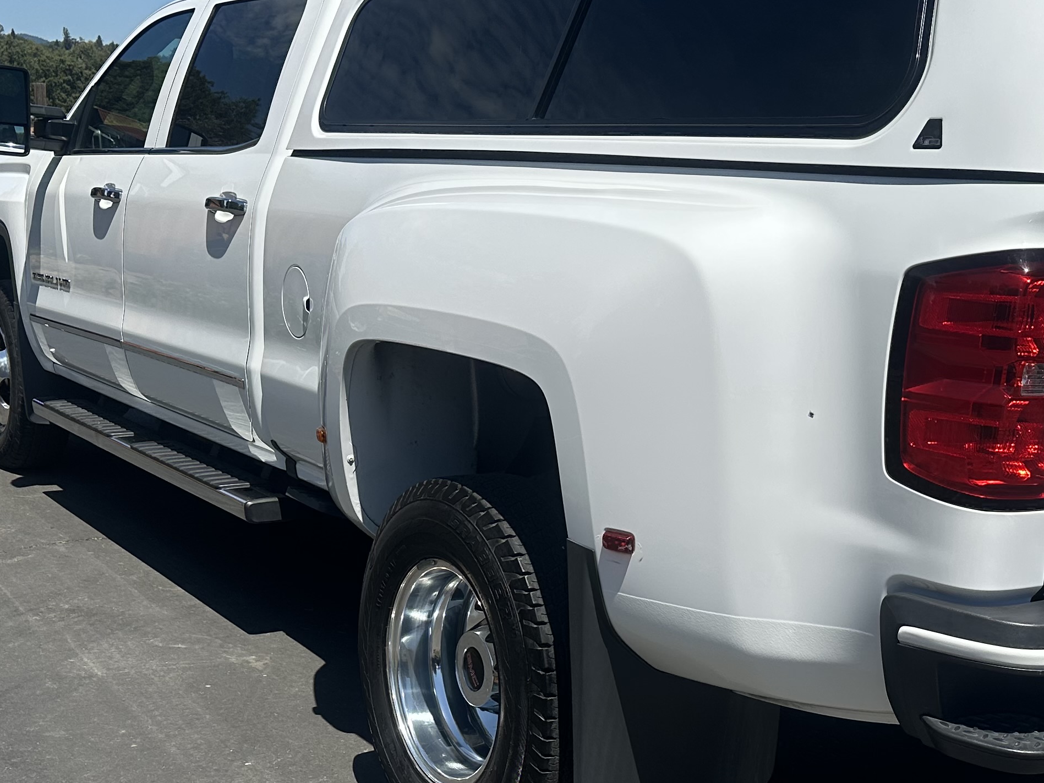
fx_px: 1538
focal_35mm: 51
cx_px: 683
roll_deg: -1.6
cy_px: 506
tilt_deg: -13.9
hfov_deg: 37.1
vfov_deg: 28.4
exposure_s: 1/7042
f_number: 1.78
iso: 80
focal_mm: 6.86
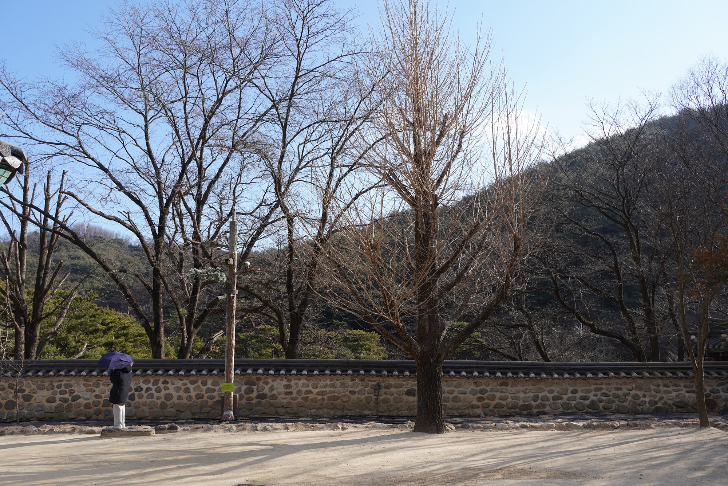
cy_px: 243
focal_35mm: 30
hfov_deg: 61.9
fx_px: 607
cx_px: 364
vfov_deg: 43.6
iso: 100
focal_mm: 30
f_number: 10
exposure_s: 1/100
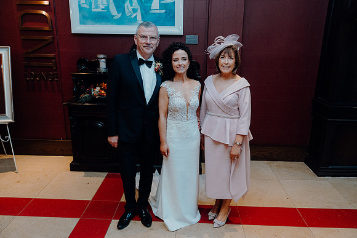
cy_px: 119
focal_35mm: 28
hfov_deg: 65.5
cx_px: 178
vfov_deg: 46.4
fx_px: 278
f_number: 3.5
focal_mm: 28
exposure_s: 1/125
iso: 3200
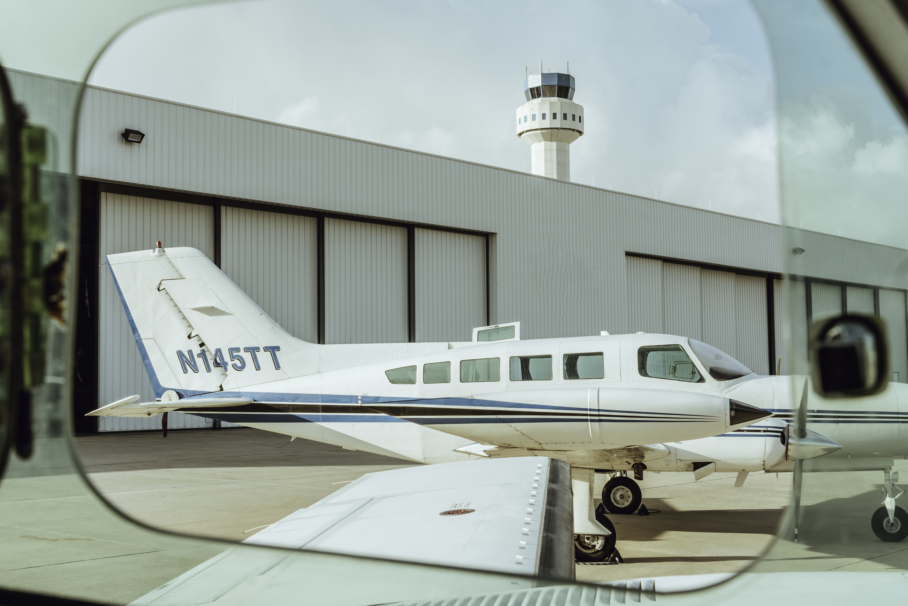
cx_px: 454
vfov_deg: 29.9
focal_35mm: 45
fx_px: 1135
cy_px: 303
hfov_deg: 43.6
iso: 200
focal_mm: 30
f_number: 11
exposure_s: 1/160
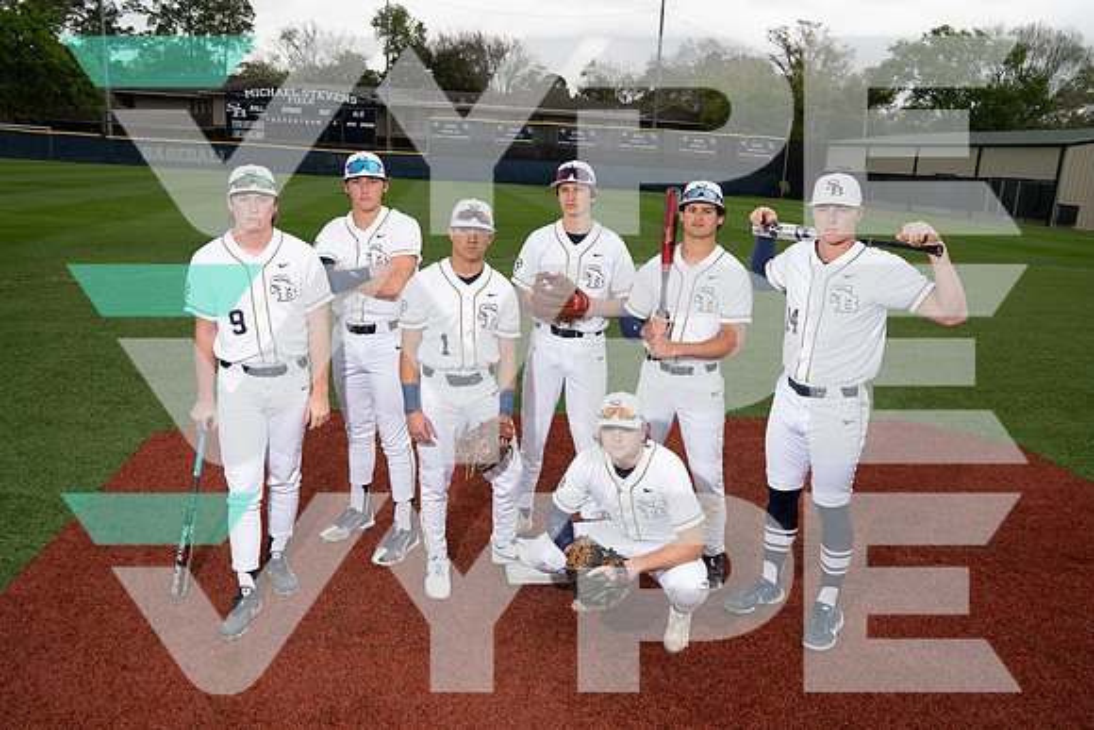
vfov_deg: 46.4
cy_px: 365
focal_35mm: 28
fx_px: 851
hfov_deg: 65.5
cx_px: 547
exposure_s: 1/250
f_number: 9
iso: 320
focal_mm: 28
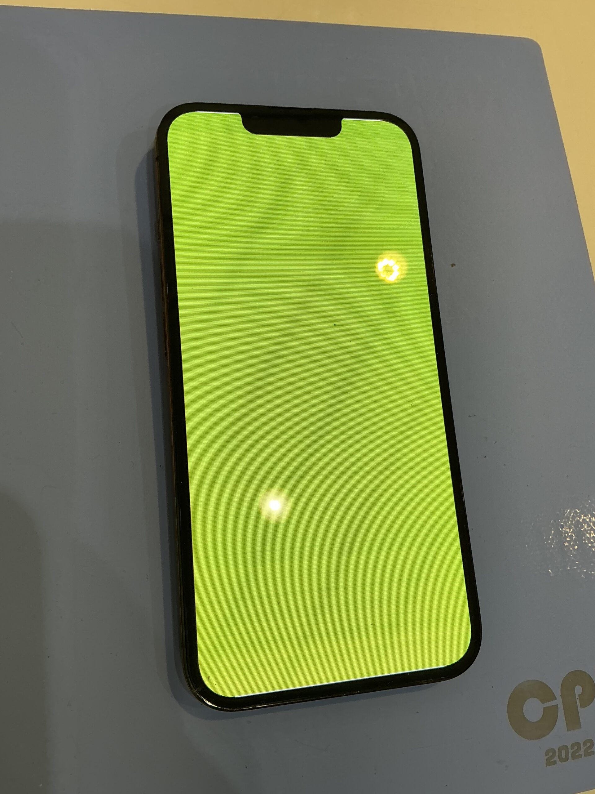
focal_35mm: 29
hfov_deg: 48.2
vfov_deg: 61.7
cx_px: 298
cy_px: 397
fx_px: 665
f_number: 1.8
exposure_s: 1/103
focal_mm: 3
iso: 16
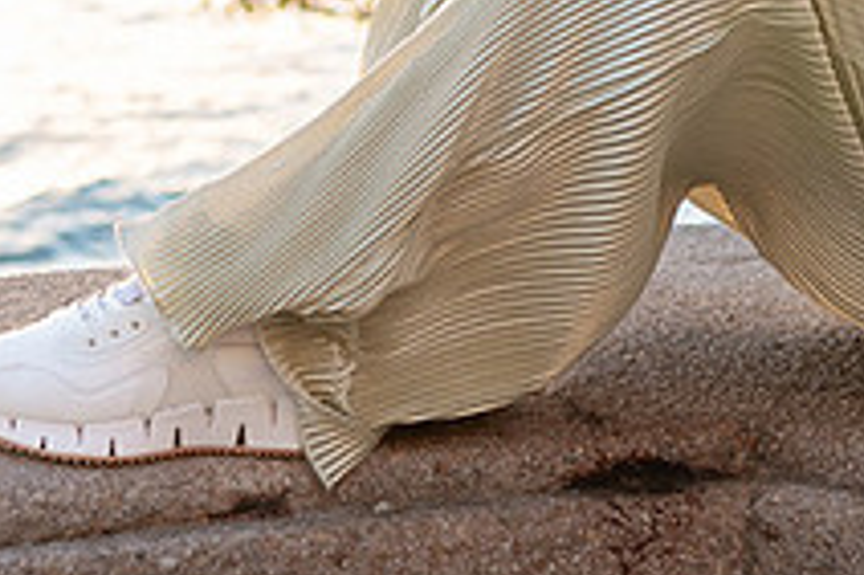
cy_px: -420
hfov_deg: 11.3
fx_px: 4364
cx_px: 212
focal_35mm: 182
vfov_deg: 7.3
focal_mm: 35
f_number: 2.8
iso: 100
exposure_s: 1/125
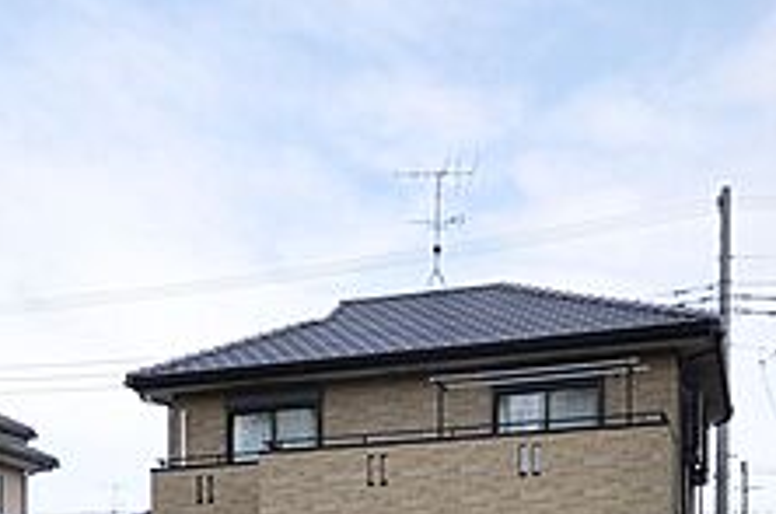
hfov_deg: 30.2
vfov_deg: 19.2
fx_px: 1398
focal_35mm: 65
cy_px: 668
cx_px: 150
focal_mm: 16
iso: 200
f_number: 8
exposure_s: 1/250
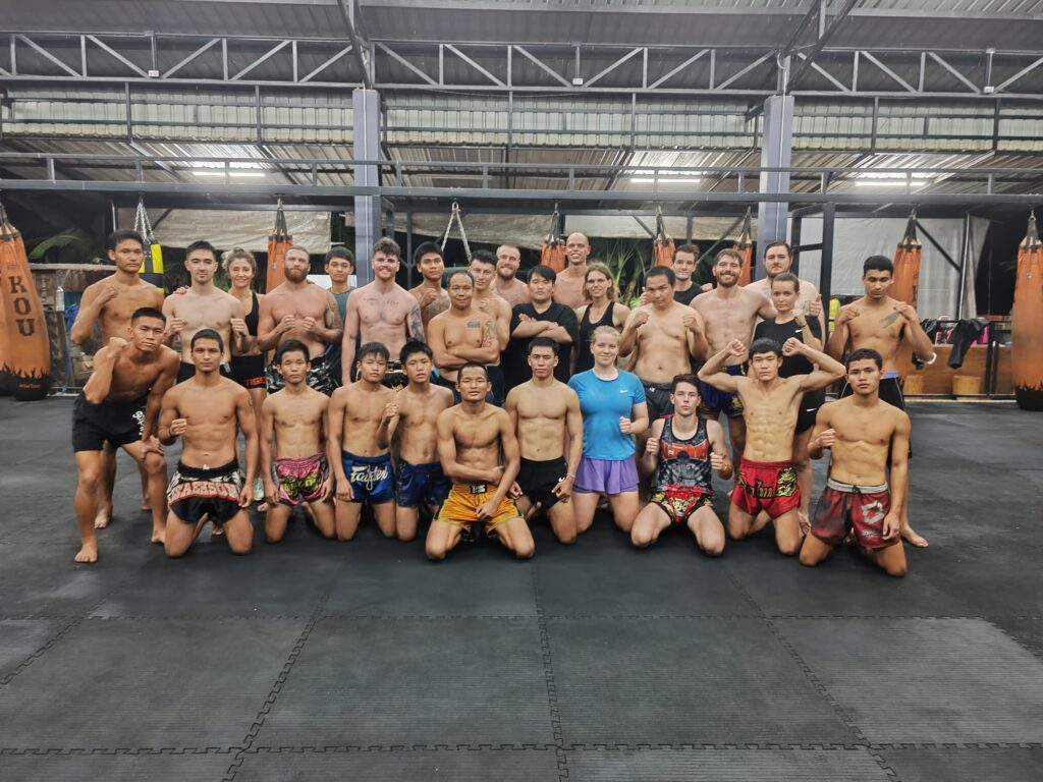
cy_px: 391
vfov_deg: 51.4
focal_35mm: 27
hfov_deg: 65.3
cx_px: 522
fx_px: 814
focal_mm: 6.12
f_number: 1.9
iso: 3200
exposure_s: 1/33
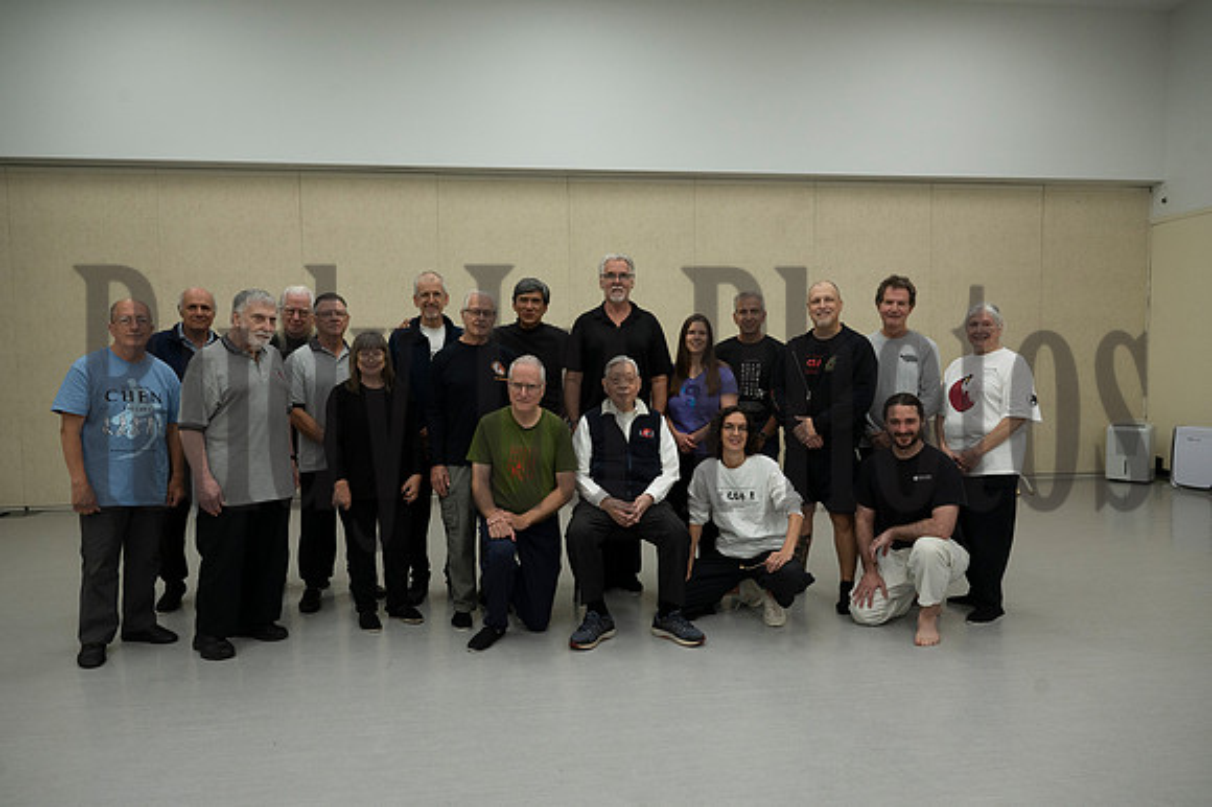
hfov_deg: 73.8
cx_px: 606
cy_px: 404
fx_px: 808
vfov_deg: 53.1
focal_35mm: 24
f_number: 5.6
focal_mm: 24
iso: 2000
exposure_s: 1/200
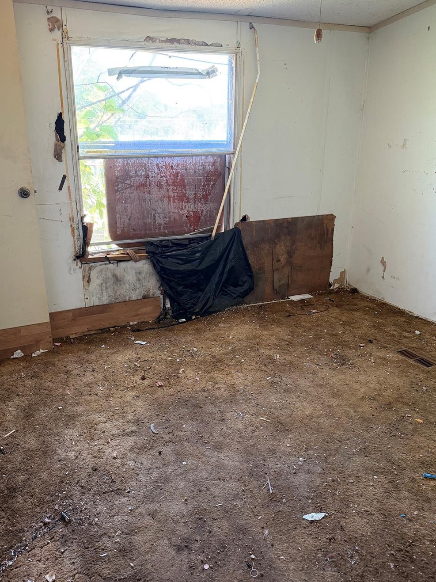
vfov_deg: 63.5
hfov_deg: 49.7
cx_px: 199
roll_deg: -0.3
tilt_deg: -18.7
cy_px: 288
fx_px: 470
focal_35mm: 28
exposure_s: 1/60
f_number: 1.78
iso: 250
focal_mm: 6.76
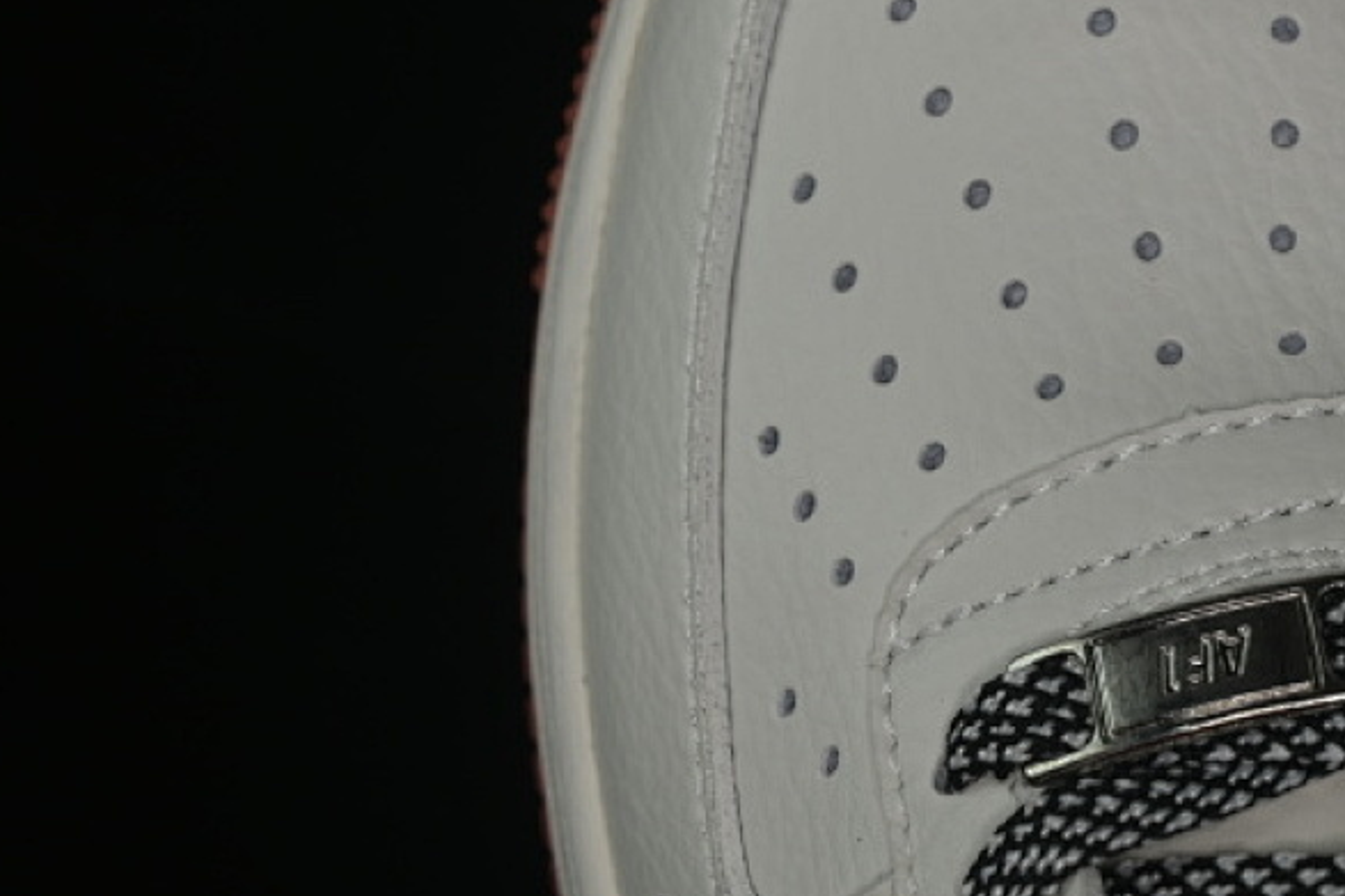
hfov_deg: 14.8
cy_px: 307
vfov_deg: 9.9
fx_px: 5154
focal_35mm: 138
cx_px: 1130
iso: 160
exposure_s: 1/60
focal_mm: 50
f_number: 6.3
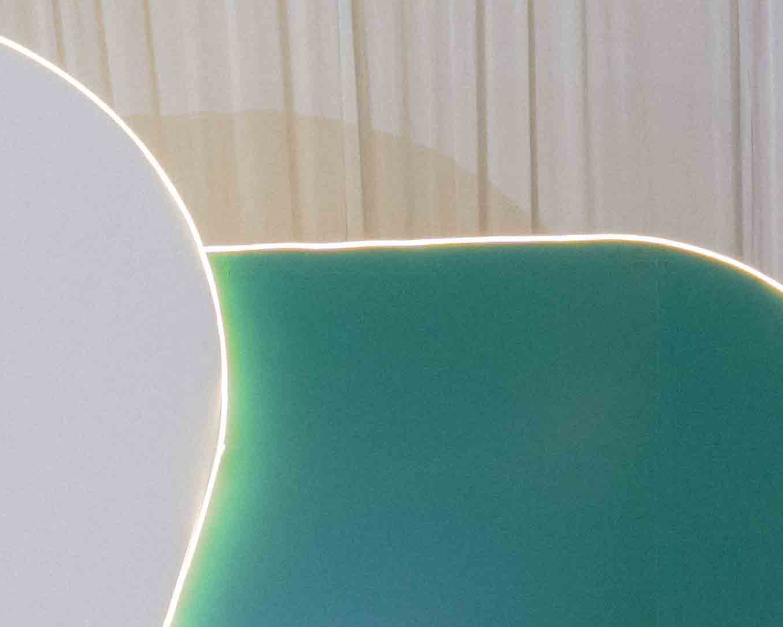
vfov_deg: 8.7
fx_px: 3917
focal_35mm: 169
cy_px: 1179
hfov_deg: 10.8
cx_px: -537
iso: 1250
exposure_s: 1/100
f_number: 3.5
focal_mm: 35
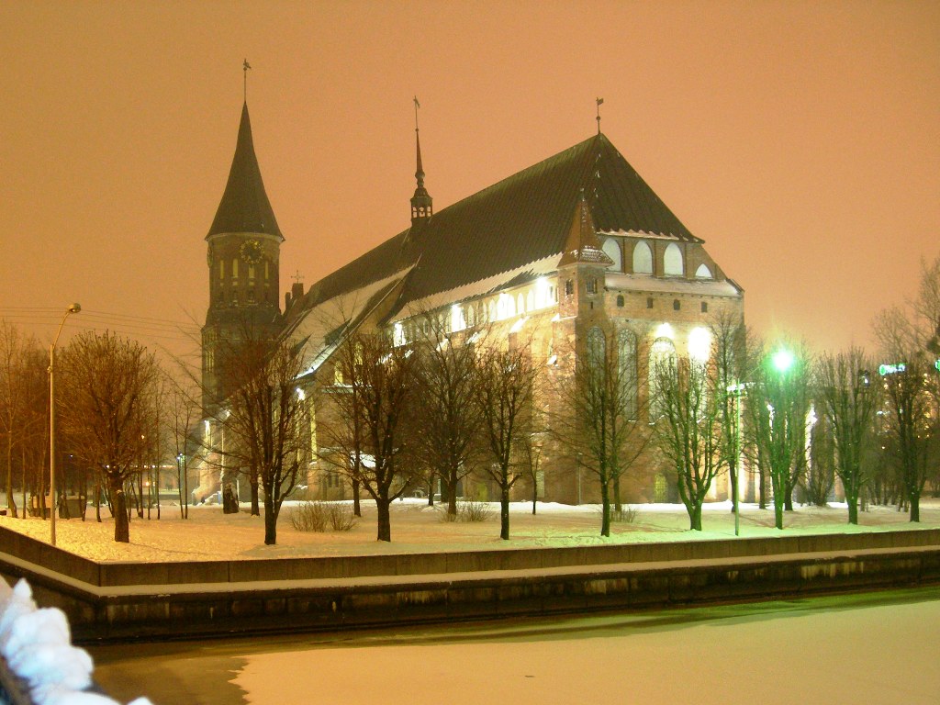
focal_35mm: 38
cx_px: 470
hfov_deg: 49.0
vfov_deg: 37.7
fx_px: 1032
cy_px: 352
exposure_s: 1/1.1
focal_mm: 7.8
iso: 200
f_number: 2.8
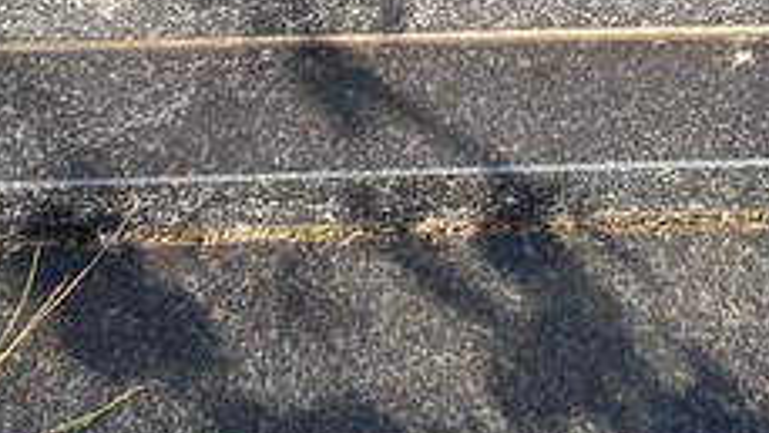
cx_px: 568
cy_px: -524
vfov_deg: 10.8
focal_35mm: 99
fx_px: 2019
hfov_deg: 21.4
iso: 32
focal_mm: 4.25
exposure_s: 1/949
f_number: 1.8
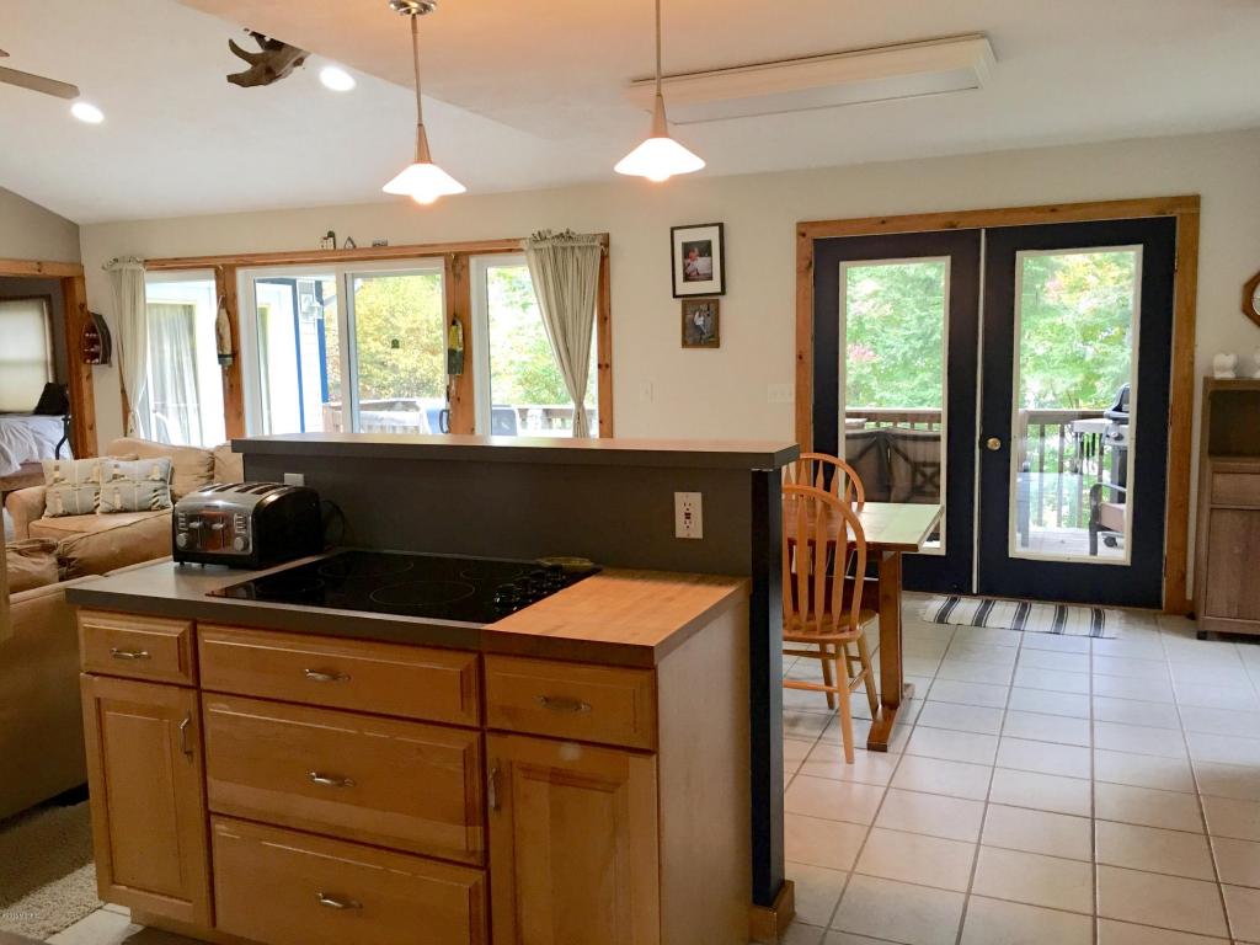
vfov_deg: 48.2
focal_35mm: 29
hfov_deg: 61.7
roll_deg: +1.8
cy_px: 472
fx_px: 1056
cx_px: 630
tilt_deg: -5.7
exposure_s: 1/15
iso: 80
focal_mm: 4.15
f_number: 2.2
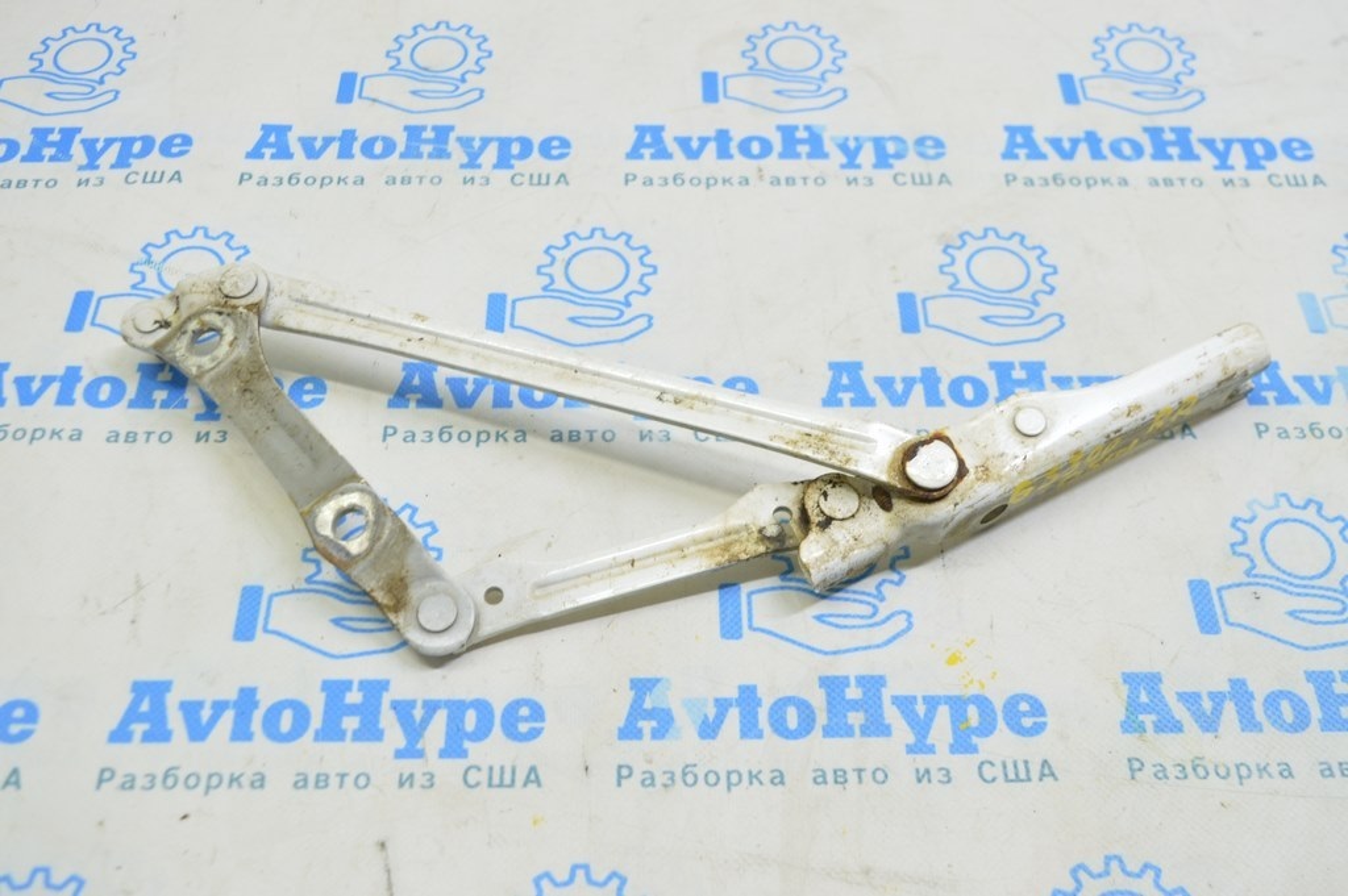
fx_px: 1515
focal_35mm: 40
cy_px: 448
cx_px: 674
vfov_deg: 33.0
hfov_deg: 48.0
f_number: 5.6
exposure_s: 1/20
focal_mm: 27
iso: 400
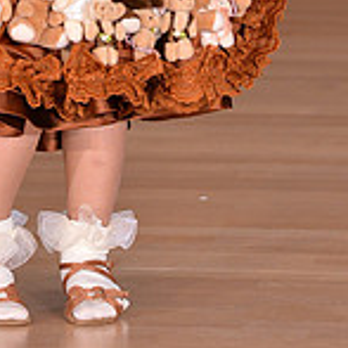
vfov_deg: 2.6
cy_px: -149
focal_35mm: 670
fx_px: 7620
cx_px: 103
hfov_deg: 2.6
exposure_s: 1/250
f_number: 5
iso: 1600
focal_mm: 200
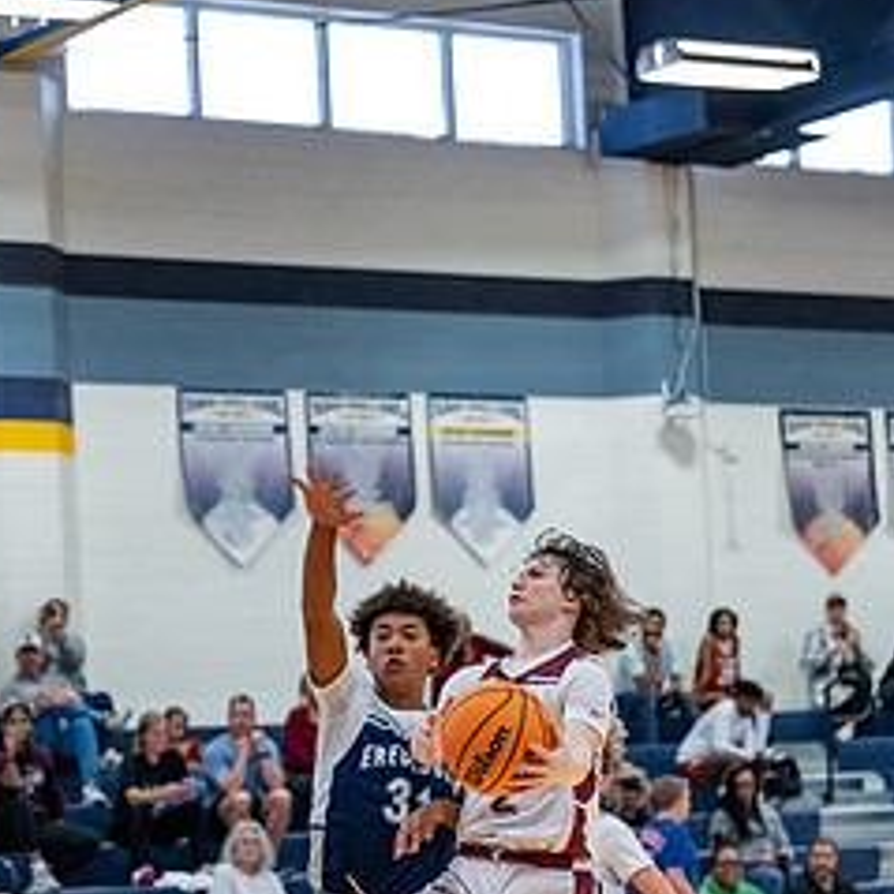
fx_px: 3273
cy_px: 662
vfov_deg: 15.5
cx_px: 385
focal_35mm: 112
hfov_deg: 15.6
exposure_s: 1/1000
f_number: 2.8
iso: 5000
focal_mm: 70
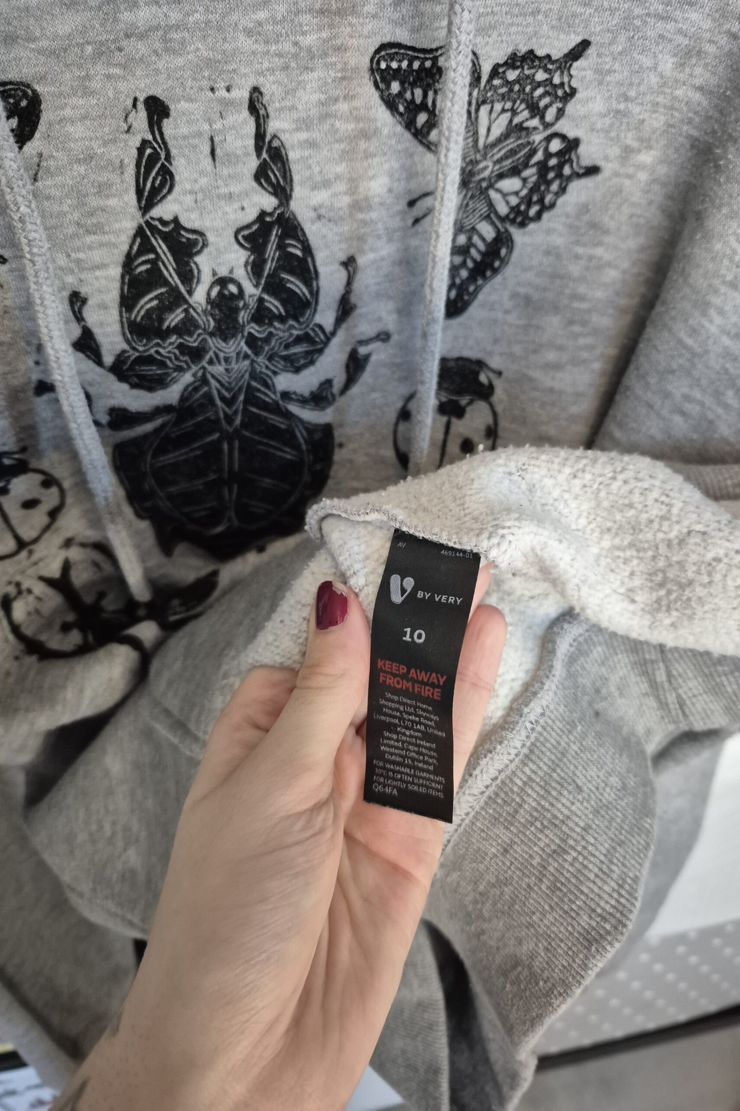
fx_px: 740
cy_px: 555
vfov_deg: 73.7
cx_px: 406
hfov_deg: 53.0
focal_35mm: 24
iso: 1000
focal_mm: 5.4
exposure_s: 1/100
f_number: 1.8
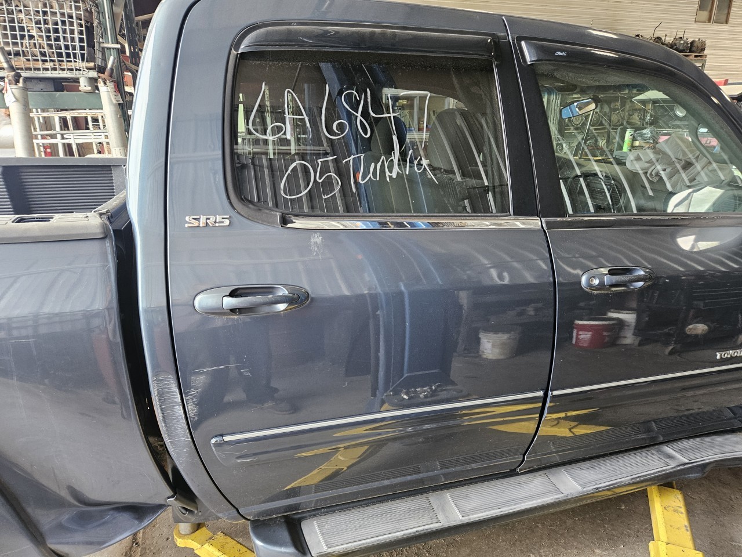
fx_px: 493
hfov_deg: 73.9
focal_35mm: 23
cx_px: 371
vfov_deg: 58.9
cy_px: 278
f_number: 1.8
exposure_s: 1/120
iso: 400
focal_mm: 5.4
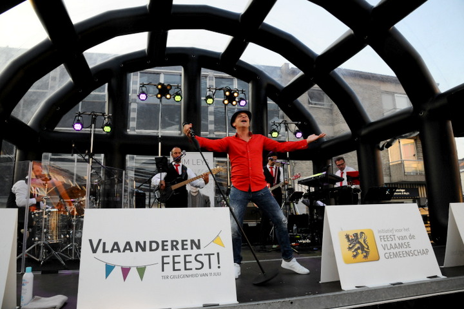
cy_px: 154
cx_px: 232
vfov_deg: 53.1
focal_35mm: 24
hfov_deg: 73.7
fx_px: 309
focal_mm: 24
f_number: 9
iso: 1600
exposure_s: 1/320
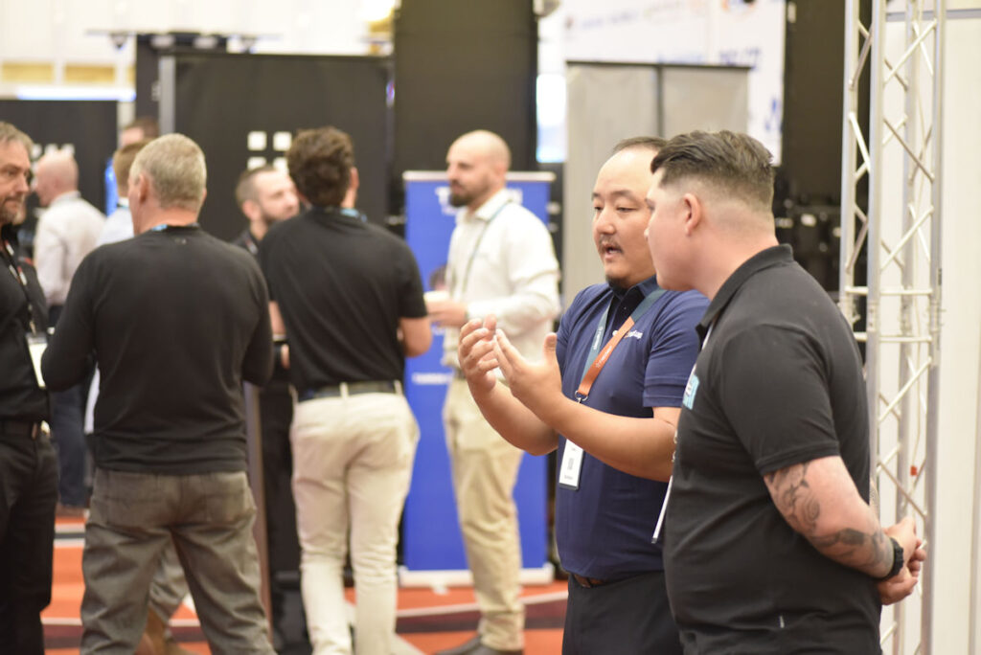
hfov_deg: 20.4
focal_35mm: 100
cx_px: 490
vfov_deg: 13.7
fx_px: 2726
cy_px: 328
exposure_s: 1/125
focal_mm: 100
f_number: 2.8
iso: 4000
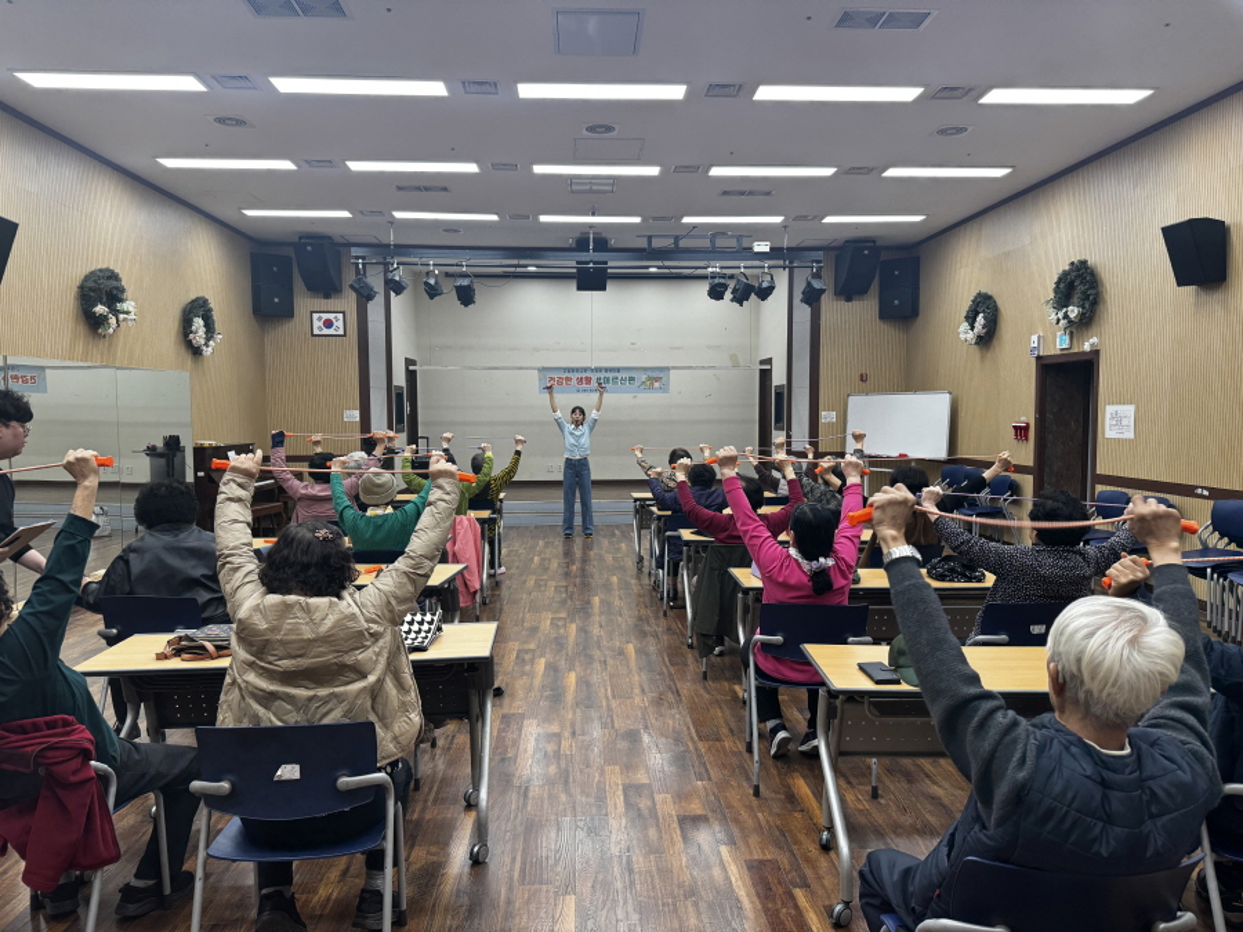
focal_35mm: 24
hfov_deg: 71.6
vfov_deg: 56.8
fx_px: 862
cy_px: 466
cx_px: 622
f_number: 1.78
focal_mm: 6.76
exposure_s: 1/120
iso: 125
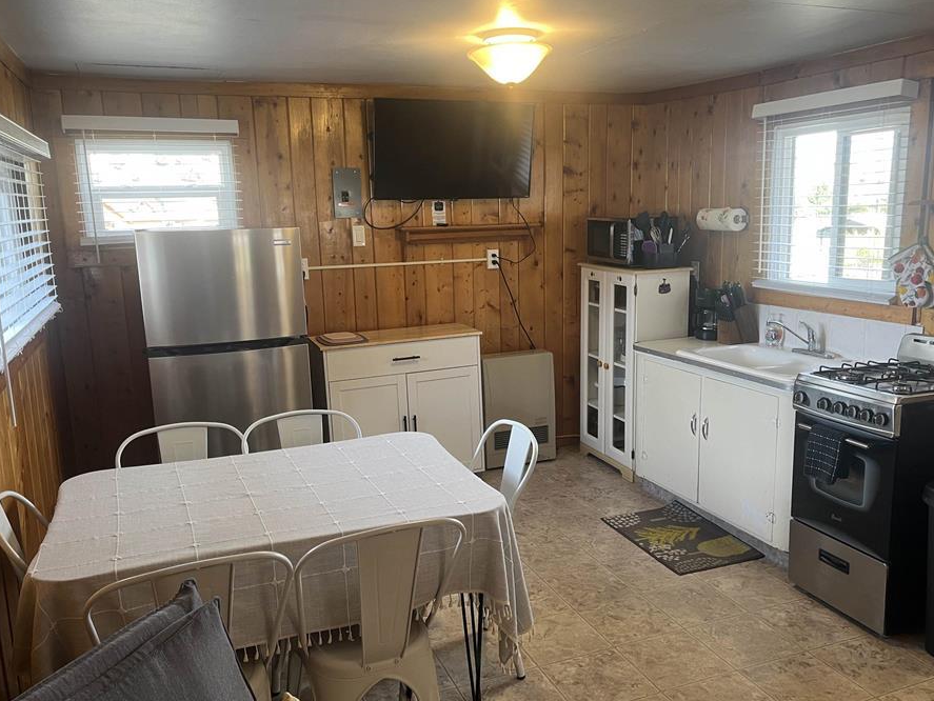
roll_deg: +1.5
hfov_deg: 59.9
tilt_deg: -11.6
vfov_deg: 46.8
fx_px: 810
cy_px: 364
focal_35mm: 30
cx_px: 496
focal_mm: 5.1
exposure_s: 1/60
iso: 80
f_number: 1.6
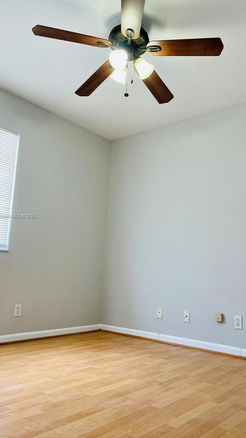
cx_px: 136
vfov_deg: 66.1
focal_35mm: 29
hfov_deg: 40.1
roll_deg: -1.2
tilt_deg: +9.3
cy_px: 216
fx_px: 336
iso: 100
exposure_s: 1/120
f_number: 1.6
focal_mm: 4.2
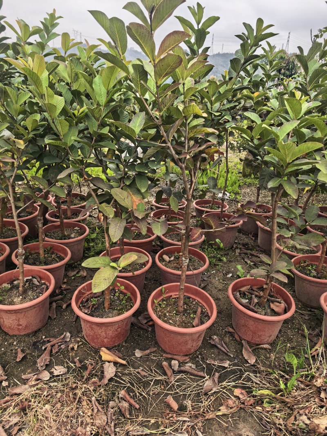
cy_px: 218
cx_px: 164
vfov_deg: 71.6
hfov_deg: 56.8
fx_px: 302
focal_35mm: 24
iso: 50
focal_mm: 5.75
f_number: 2
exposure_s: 1/775
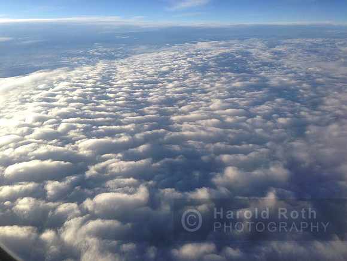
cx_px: 174
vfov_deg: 42.9
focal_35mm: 33
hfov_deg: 55.4
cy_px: 130
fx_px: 331
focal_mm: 4.13
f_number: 2.4
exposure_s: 1/903
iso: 50
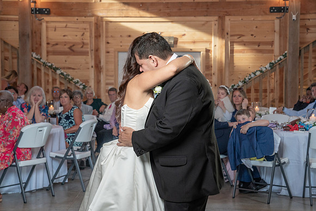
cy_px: 103
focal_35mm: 73
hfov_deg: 27.7
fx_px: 640
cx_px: 154
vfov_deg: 18.7
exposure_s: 1/200
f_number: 5.6
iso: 2000
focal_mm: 70
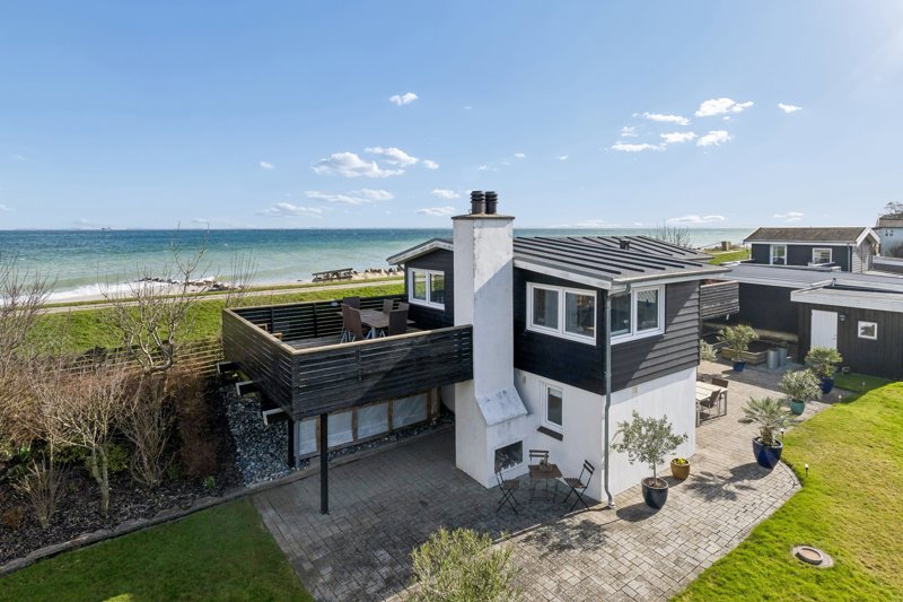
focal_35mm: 20
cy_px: 301
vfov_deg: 63.2
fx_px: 489
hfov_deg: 85.4
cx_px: 452
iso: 250
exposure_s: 1/1000
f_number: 8
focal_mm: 13
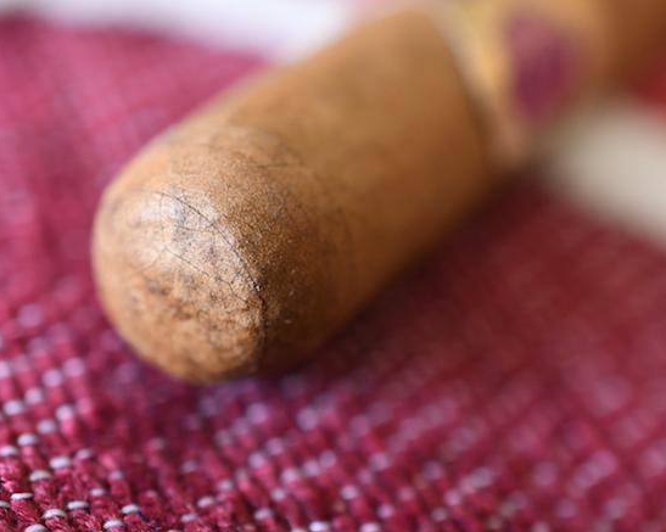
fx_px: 1340
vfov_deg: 22.5
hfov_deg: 27.9
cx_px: 397
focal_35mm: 68
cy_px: 267
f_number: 5.6
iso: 1600
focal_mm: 40
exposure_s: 1/20
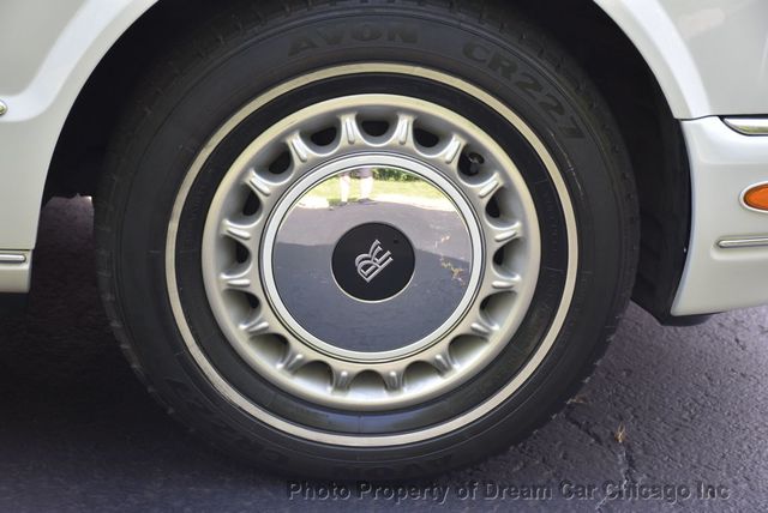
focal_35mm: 84
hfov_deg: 24.2
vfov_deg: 16.3
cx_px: 384
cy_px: 256
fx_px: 1794
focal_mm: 56
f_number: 5.6
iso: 800
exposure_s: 1/500
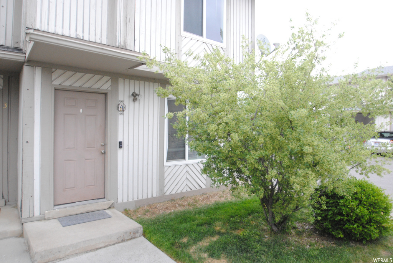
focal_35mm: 24
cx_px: 196
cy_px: 132
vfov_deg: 53.2
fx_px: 262
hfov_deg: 73.7
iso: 800
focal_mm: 16
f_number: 4
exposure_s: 1/200
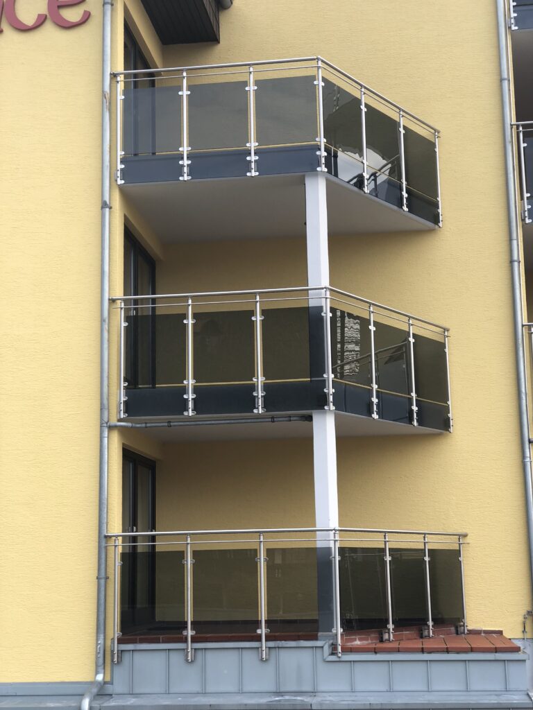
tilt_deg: +10.2
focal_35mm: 57
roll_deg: -1.2
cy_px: 355
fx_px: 1170
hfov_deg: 25.7
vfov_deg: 33.8
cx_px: 266
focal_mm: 6.6
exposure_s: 1/121
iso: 20
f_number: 2.8
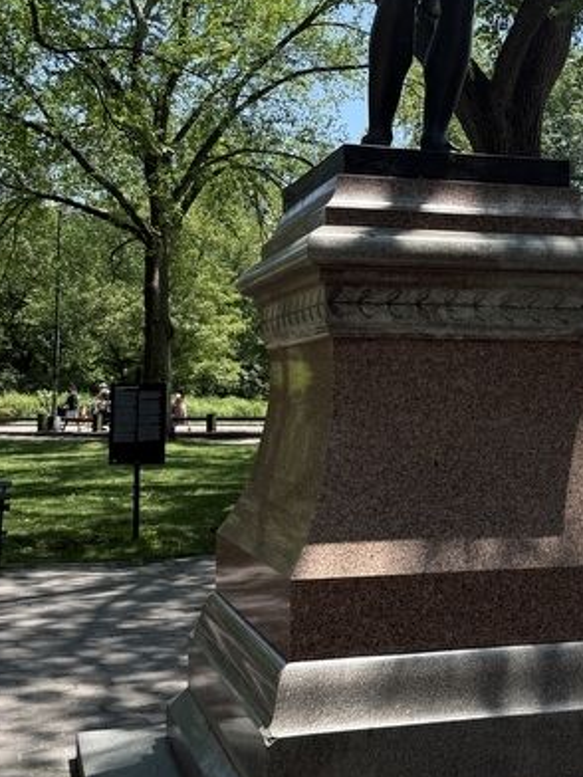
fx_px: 1100
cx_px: 373
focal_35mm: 49
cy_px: 321
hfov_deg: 29.5
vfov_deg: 38.8
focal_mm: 6.76
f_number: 1.78
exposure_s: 1/1770
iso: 100
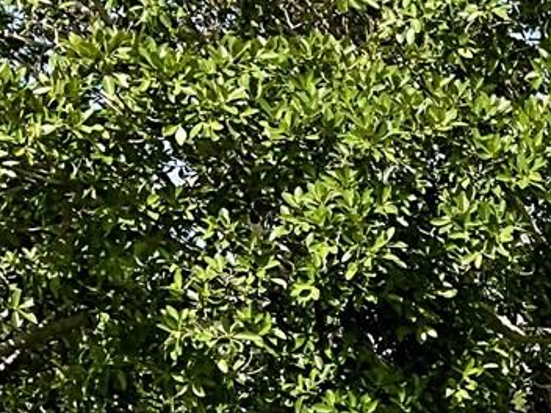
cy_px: 677
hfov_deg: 13.5
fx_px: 2101
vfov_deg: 10.7
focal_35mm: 132
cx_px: 972
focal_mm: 3
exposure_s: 1/1848
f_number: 1.8
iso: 16
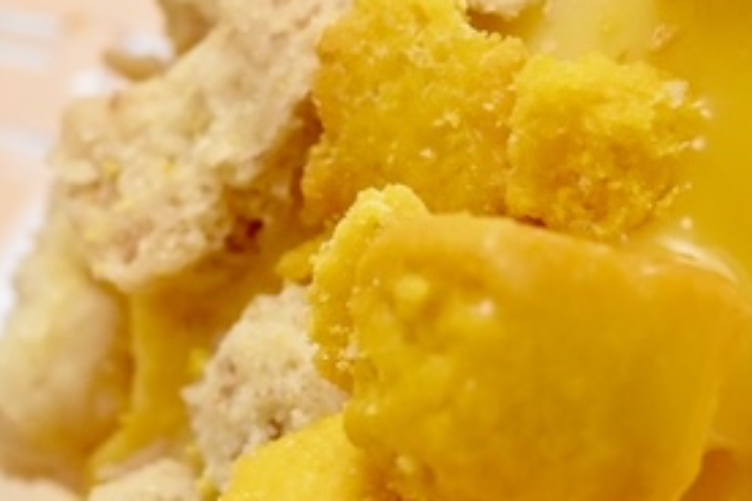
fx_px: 4533
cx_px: 662
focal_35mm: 217
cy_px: 200
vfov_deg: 6.3
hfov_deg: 9.4
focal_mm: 60
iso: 6400
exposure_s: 1/200
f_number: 14
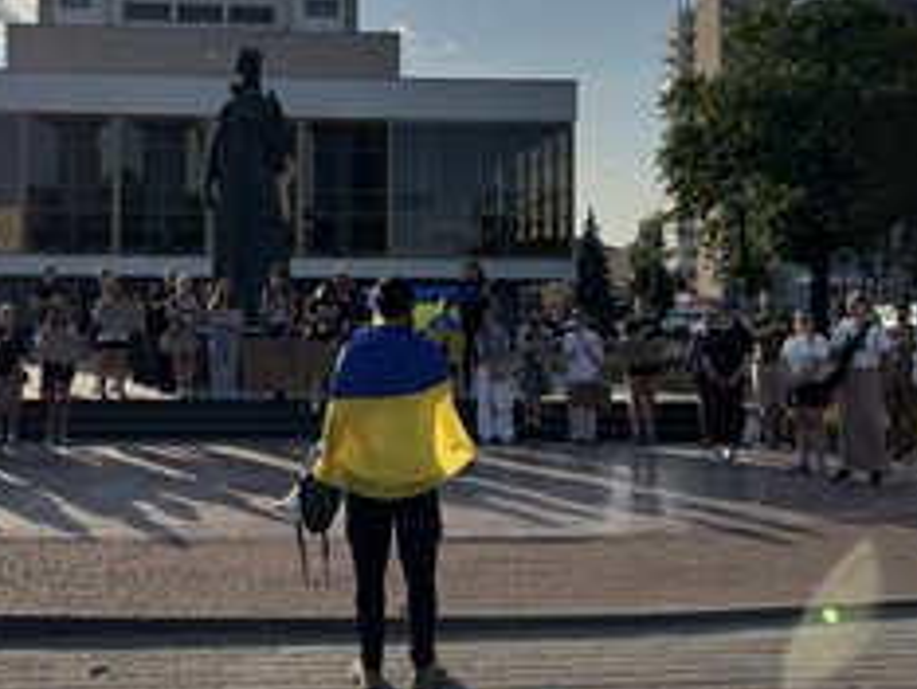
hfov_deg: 44.6
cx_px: 259
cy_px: 270
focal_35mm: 41
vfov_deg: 35.1
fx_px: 1087
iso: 80
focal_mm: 6.76
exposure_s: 1/7937
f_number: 1.78
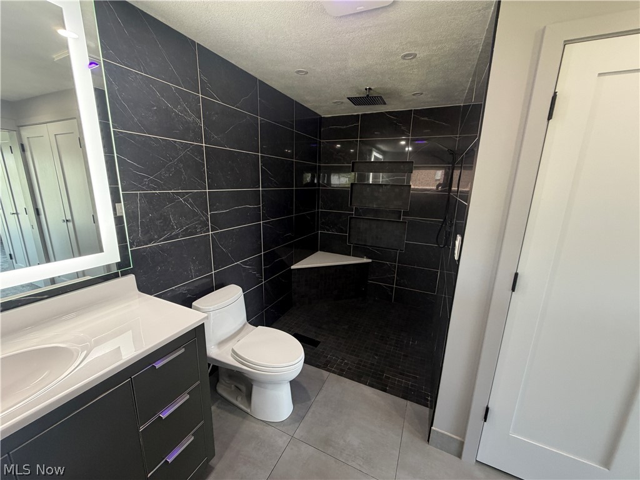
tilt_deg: -12.0
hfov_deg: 102.1
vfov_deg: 85.7
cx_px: 320
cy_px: 240
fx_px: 259
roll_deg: -2.1
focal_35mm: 14
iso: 250
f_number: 2.2
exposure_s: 1/60
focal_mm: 2.22
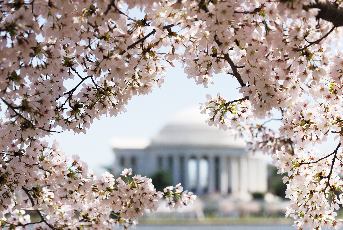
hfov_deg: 19.4
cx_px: 172
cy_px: 115
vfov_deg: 13.1
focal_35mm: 105
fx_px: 1002
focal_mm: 70
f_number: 5
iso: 100
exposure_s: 1/640
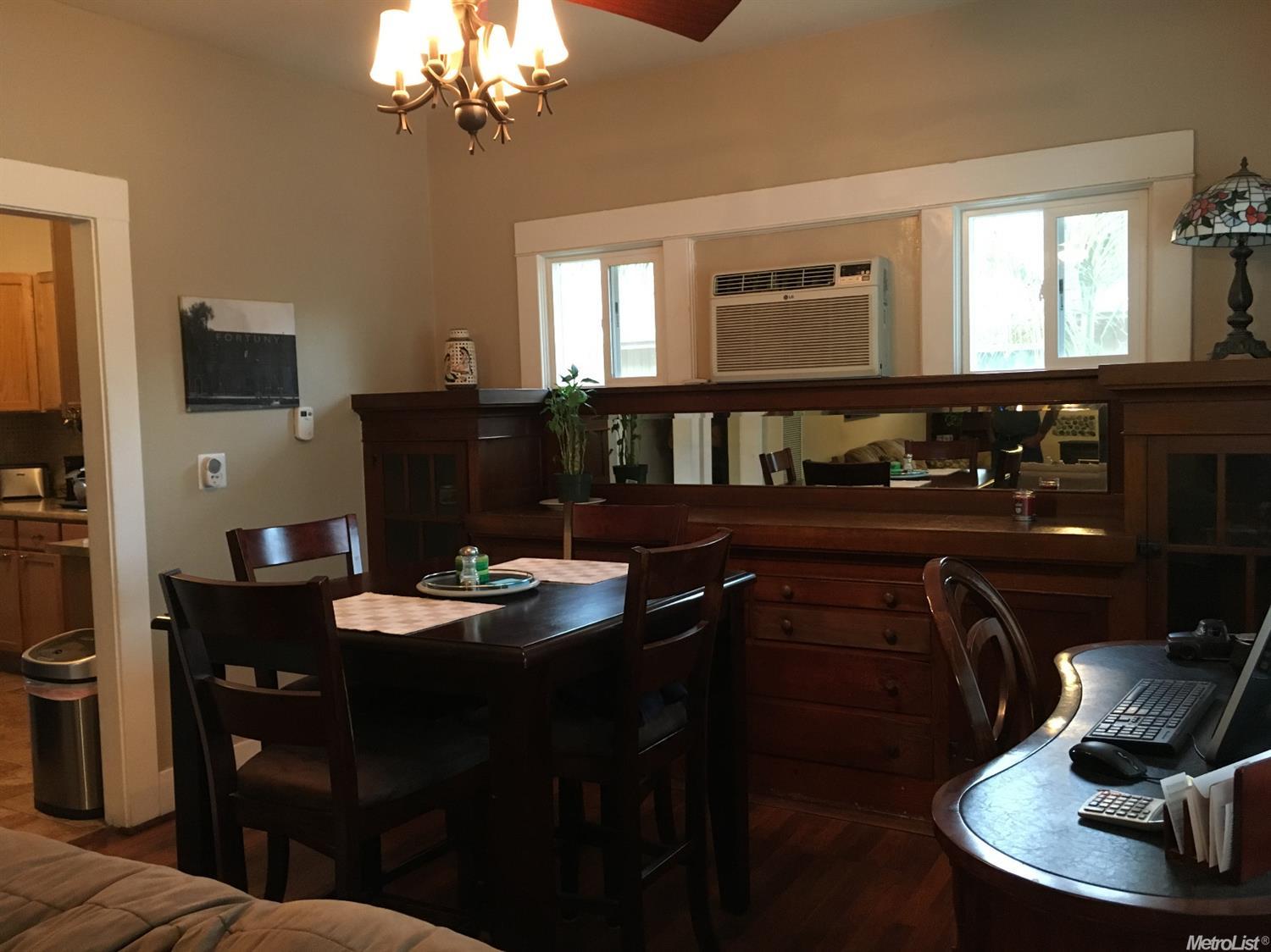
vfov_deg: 48.2
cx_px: 636
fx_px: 1064
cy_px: 476
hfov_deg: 61.7
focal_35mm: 29
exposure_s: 1/17
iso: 200
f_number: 2.2
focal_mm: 4.15
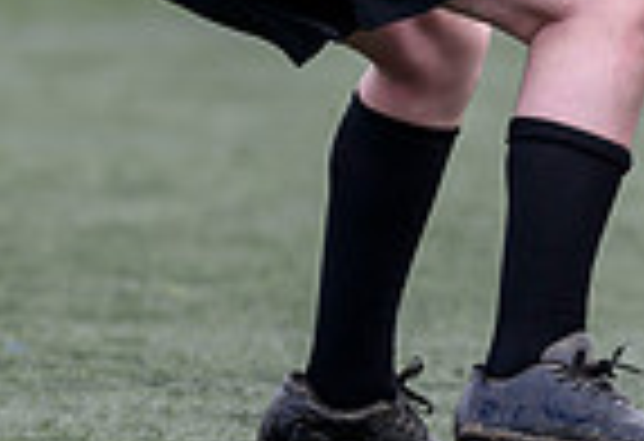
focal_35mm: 1926
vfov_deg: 0.7
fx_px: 34751
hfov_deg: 1.1
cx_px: 1030
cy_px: -237
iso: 500
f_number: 3.5
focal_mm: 400
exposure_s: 1/1600
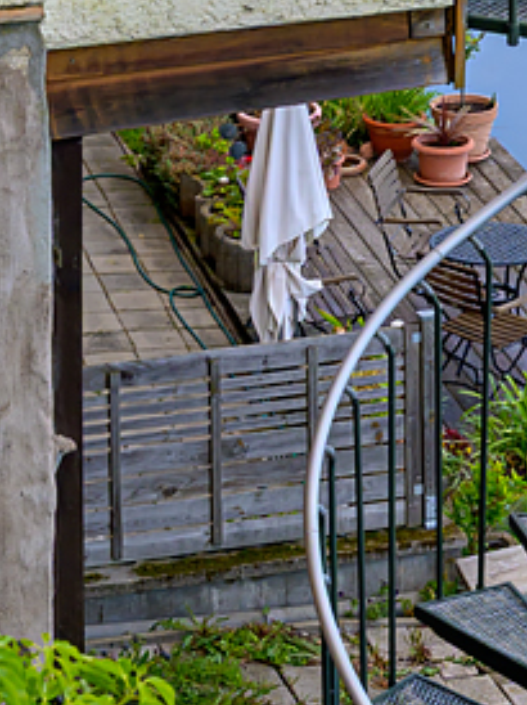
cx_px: 744
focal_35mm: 132
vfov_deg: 15.0
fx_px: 2679
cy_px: 448
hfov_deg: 10.9
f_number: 8
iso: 200
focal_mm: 25
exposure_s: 1/90
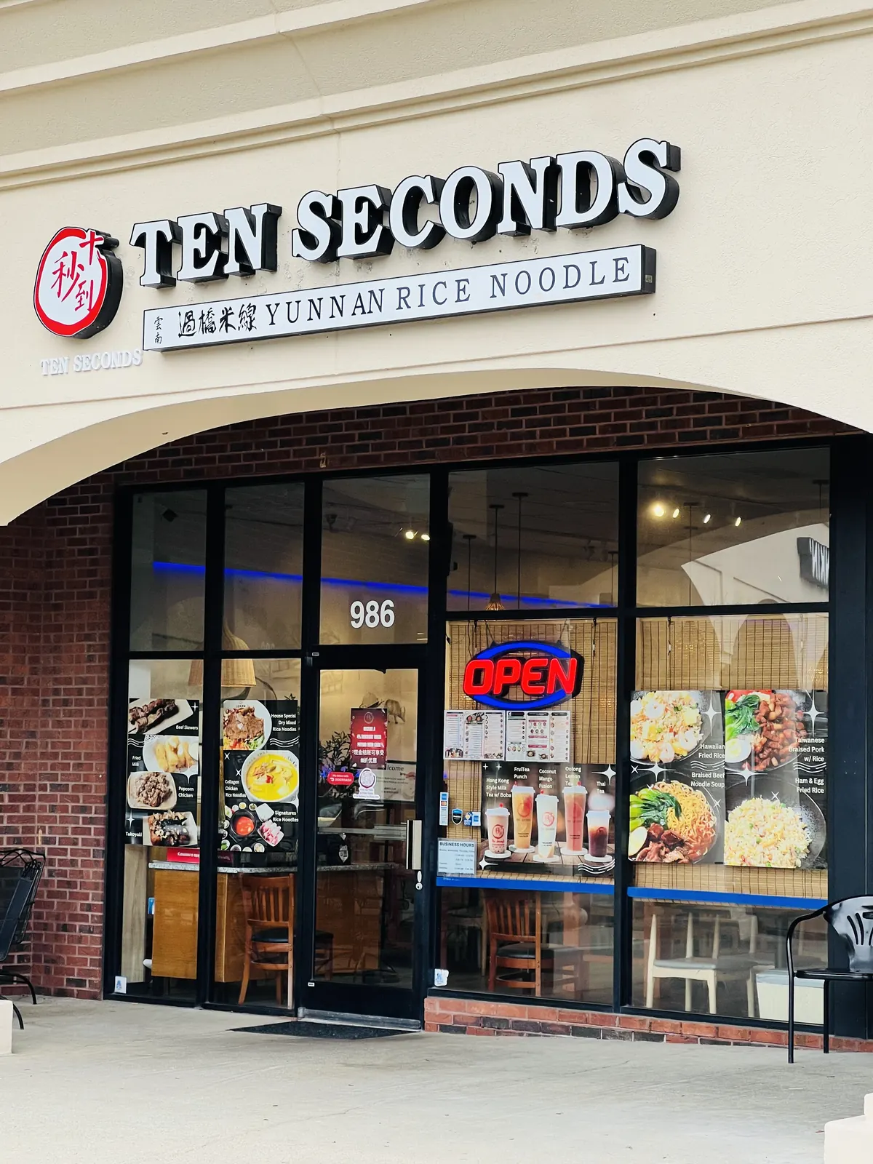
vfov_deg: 25.3
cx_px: 436
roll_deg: -0.4
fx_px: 2589
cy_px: 582
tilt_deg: +5.1
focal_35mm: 77
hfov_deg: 19.1
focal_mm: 9
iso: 40
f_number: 2.8
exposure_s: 1/99
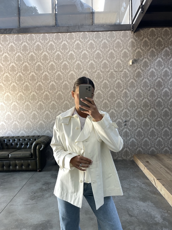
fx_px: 166
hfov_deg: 54.9
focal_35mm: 25
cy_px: 115
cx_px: 86
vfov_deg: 69.4
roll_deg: +1.5
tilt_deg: -14.5
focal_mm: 5.1
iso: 125
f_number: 1.6
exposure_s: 1/65
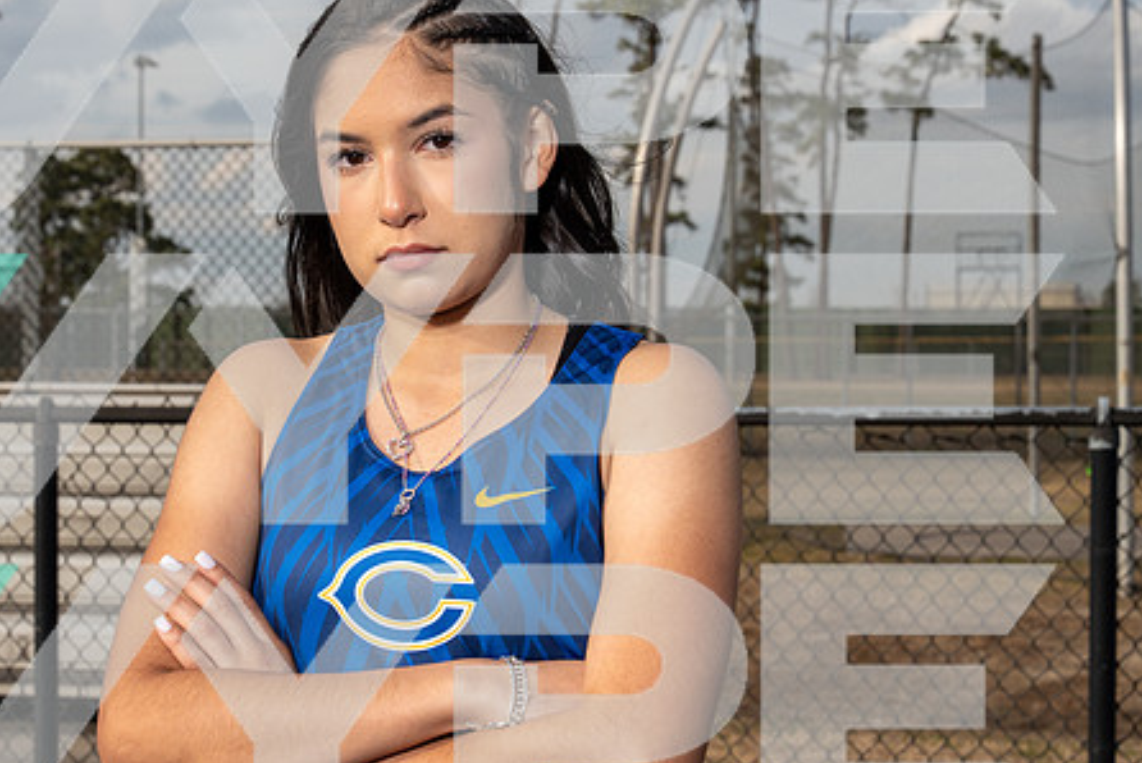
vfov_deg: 15.0
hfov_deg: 22.3
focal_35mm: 91
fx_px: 2888
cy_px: 390
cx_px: 412
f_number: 11
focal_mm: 70
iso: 160
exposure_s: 1/250
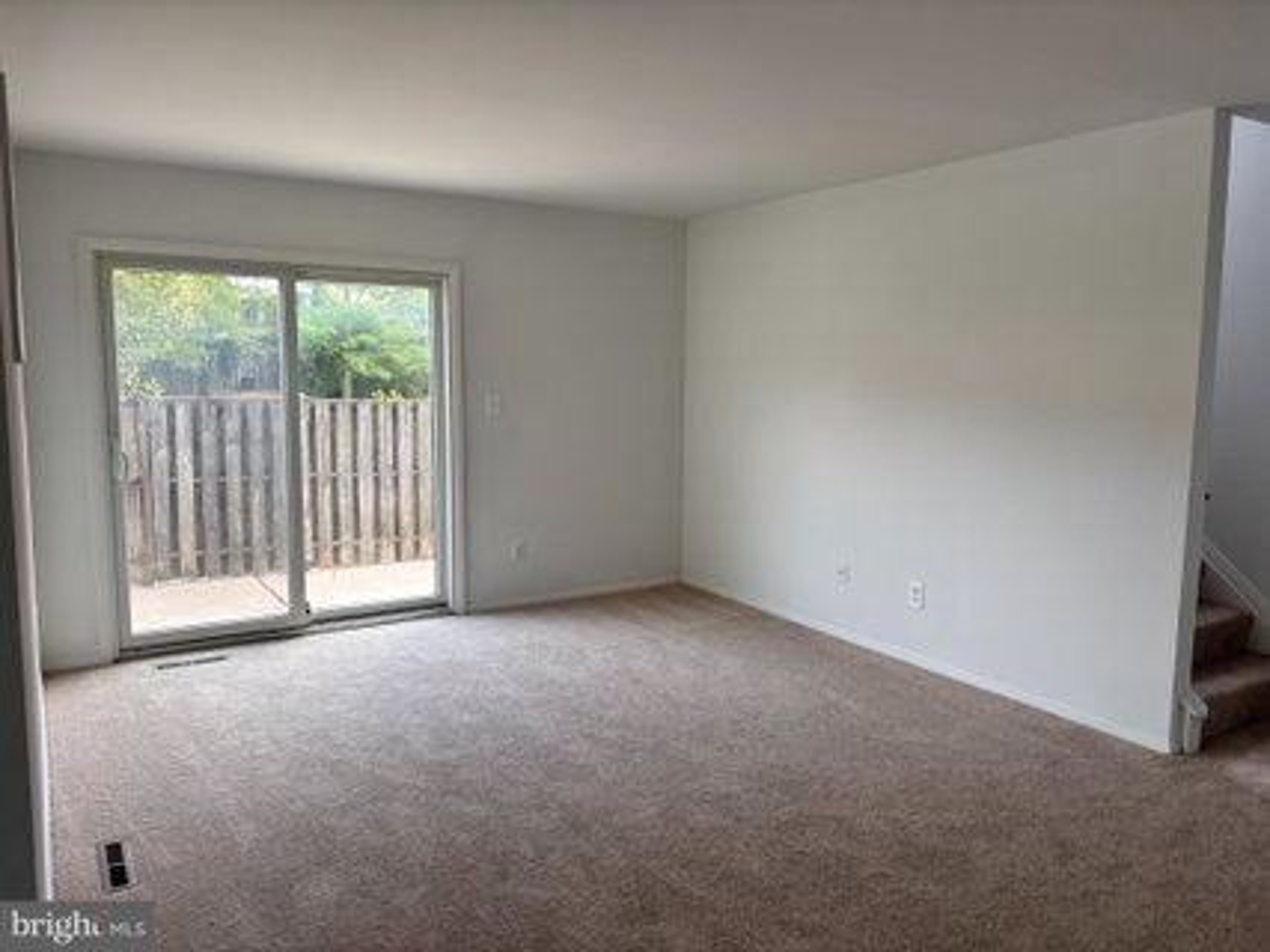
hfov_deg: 67.3
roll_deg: -0.7
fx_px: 954
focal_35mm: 26
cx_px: 635
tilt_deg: -6.9
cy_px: 476
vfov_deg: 53.0
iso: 40
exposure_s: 1/177
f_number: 1.6
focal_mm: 5.96
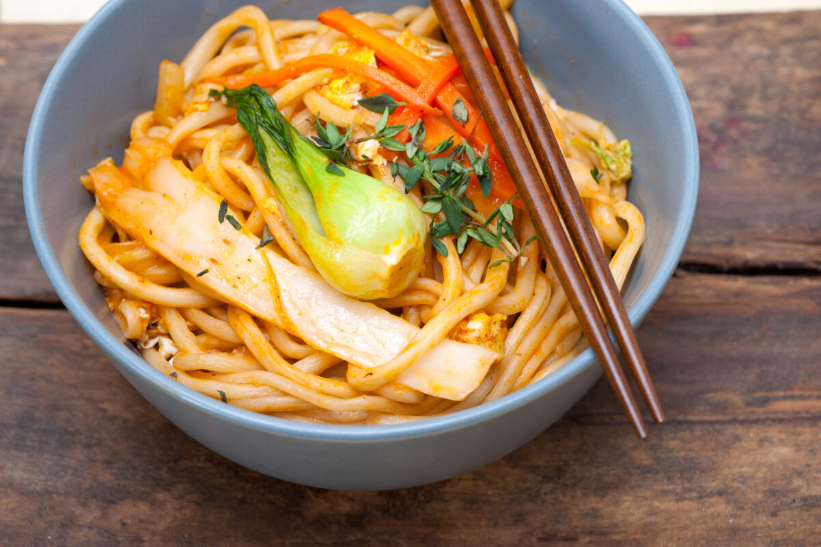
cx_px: 410
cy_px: 274
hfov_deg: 33.4
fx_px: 1368
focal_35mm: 60
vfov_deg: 22.6
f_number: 11
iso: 200
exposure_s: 1/160
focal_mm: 60
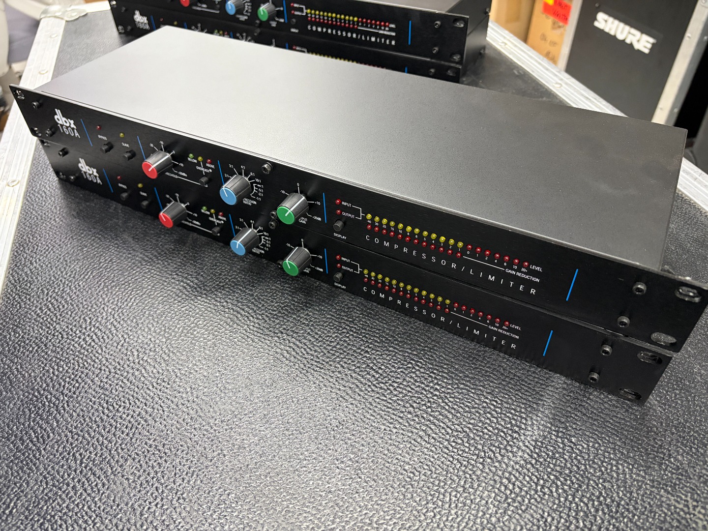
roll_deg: +3.8
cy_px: 266
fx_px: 532
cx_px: 354
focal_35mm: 26
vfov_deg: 53.1
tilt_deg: -43.3
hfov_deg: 67.3
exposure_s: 1/50
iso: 400
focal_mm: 5.96
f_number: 1.6
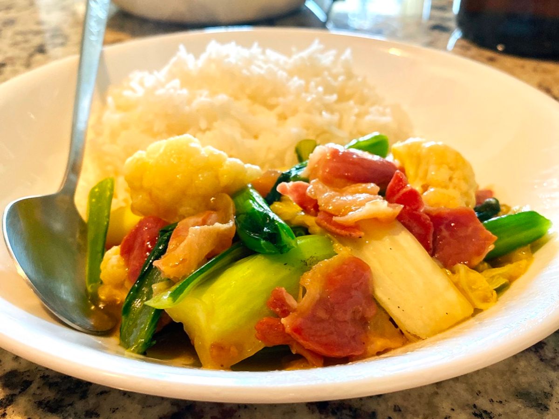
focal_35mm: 26
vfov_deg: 53.1
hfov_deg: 67.3
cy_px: 210
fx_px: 420
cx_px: 280
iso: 320
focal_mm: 4.25
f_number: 1.8
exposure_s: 1/60
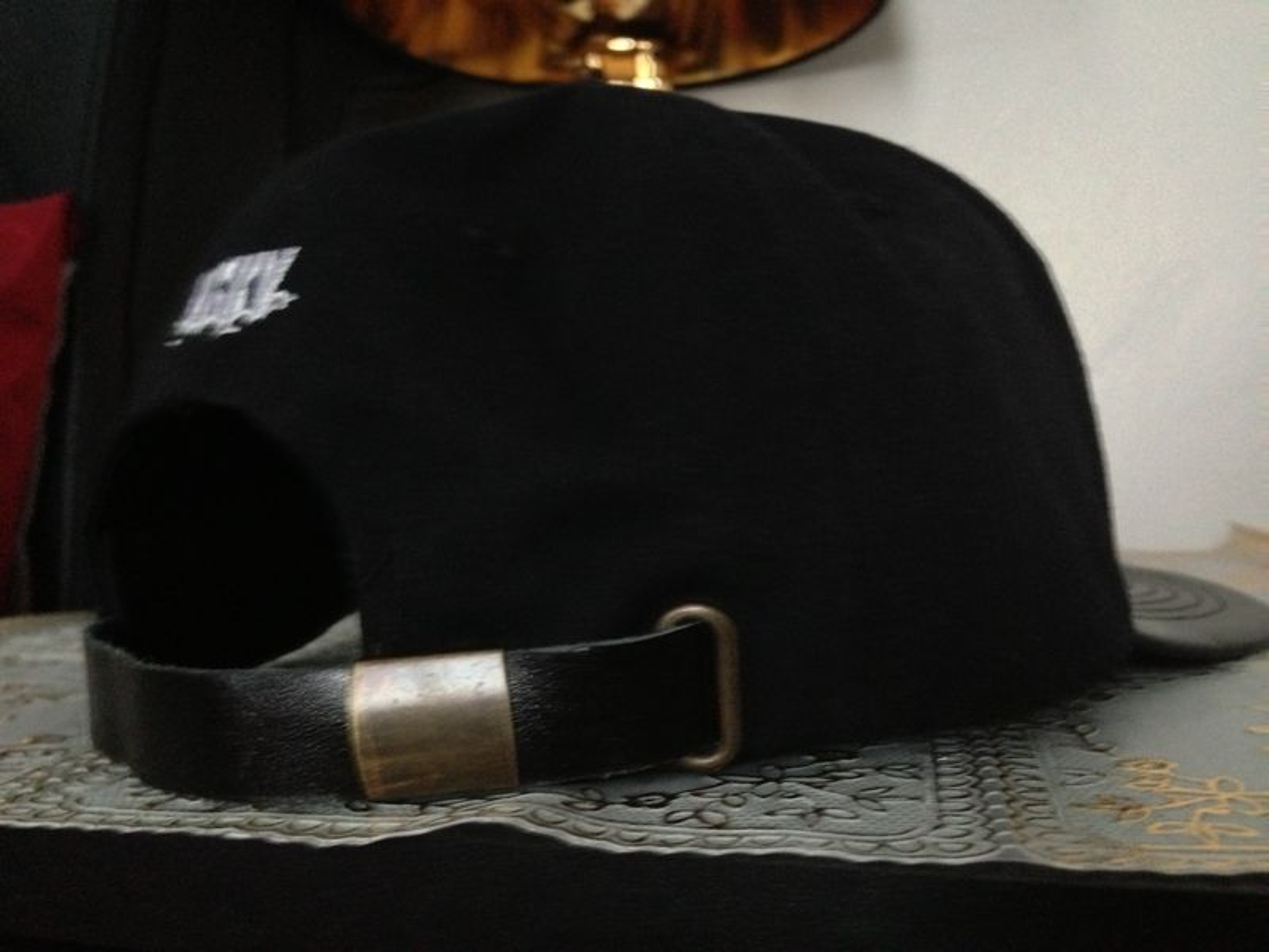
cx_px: 634
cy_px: 476
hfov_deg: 55.4
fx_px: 1210
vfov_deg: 42.9
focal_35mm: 33
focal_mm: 4.13
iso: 800
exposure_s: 1/15
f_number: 2.4
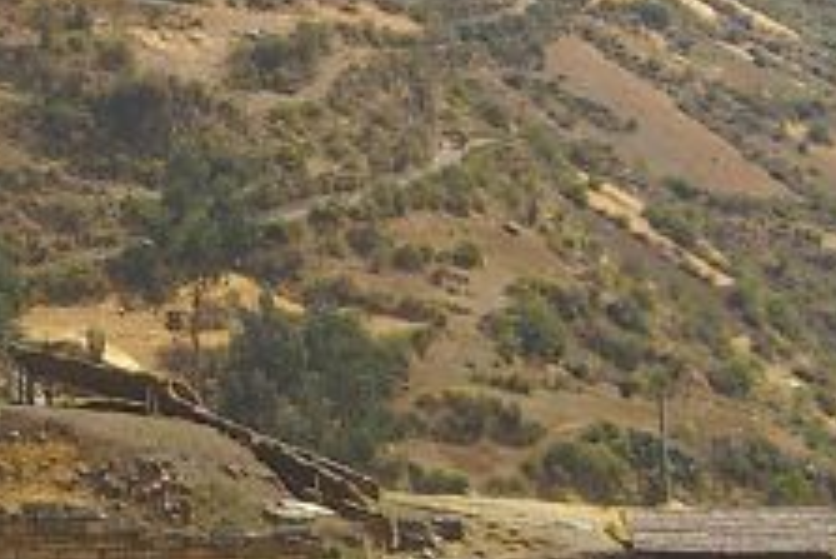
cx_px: -11
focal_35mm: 227
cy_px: 338
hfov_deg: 9.0
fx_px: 5275
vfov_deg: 6.1
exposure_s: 1/500
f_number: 4
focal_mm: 7.9
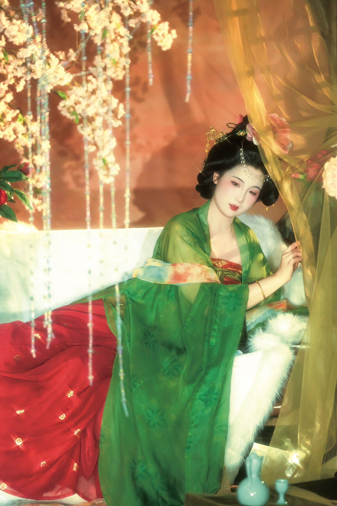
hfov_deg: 10.6
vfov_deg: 15.9
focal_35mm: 129
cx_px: 168
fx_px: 1811
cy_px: 253
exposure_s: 1/200
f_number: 2.8
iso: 640
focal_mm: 129
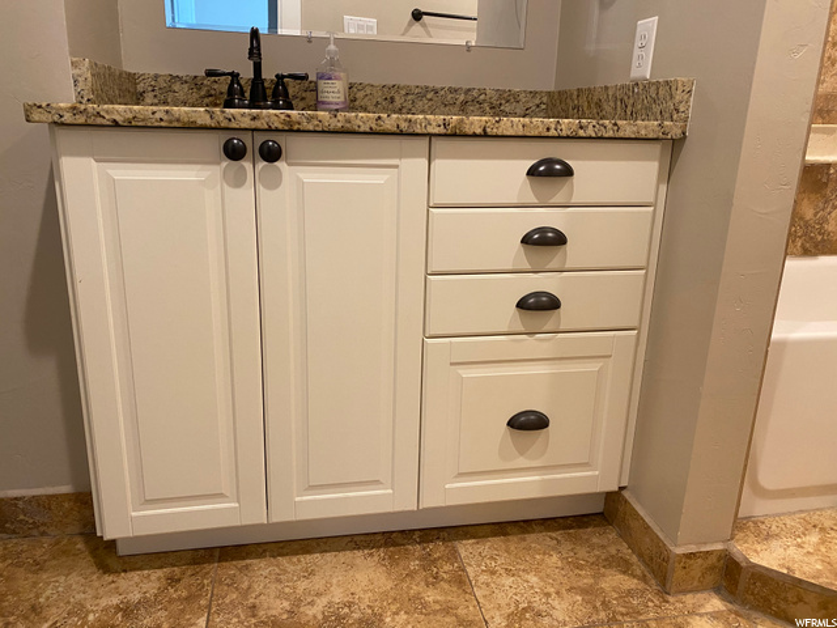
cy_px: 314
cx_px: 418
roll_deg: -2.1
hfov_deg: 67.3
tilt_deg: -15.6
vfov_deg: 53.1
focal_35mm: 26
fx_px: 629
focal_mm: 4.25
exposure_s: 1/60
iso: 200
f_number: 1.8
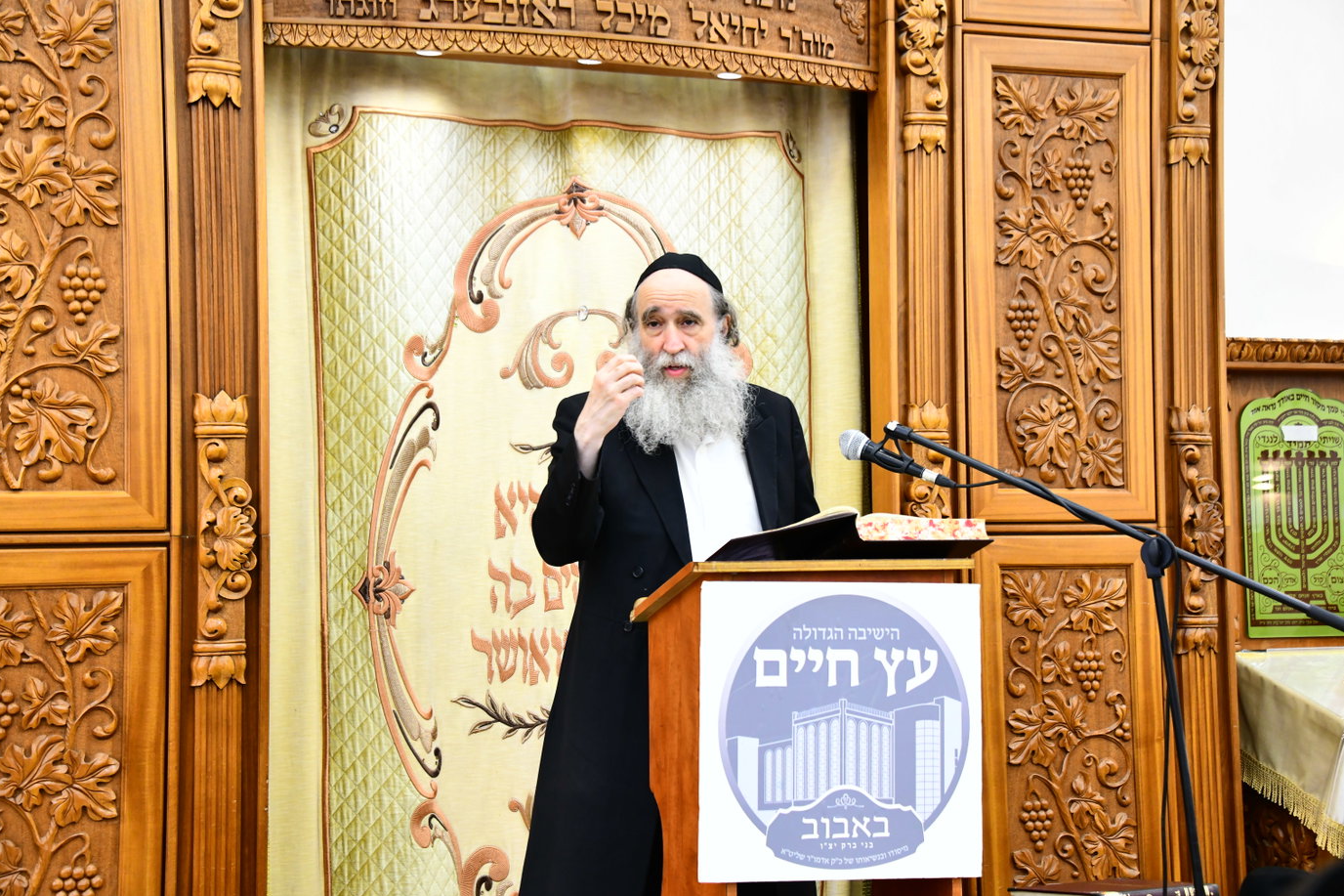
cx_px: 675
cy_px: 448
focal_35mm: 59
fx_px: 2202
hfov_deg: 33.9
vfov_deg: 23.0
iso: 2000
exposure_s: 1/125
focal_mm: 58
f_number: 5.6
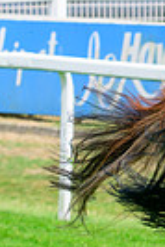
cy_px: 209
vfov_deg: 3.1
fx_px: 4512
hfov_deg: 2.1
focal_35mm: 658
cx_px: 439
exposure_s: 1/2000
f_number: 6.3
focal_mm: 130
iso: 400
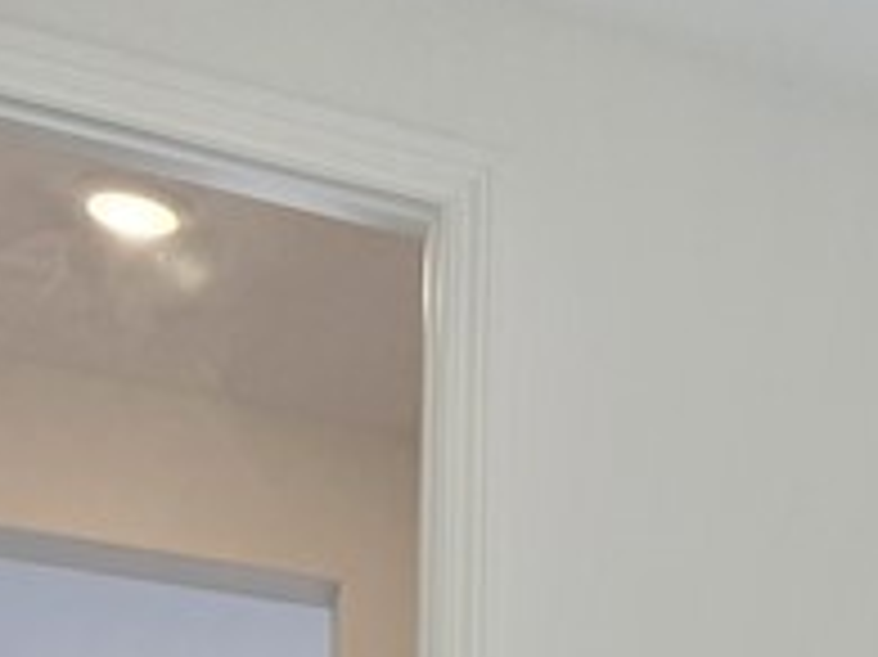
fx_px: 3194
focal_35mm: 126
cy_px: 1413
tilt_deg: -0.3
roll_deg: -0.2
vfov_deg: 10.6
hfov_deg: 14.4
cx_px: 1405
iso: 100
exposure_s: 1/467
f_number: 1.78
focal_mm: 6.76
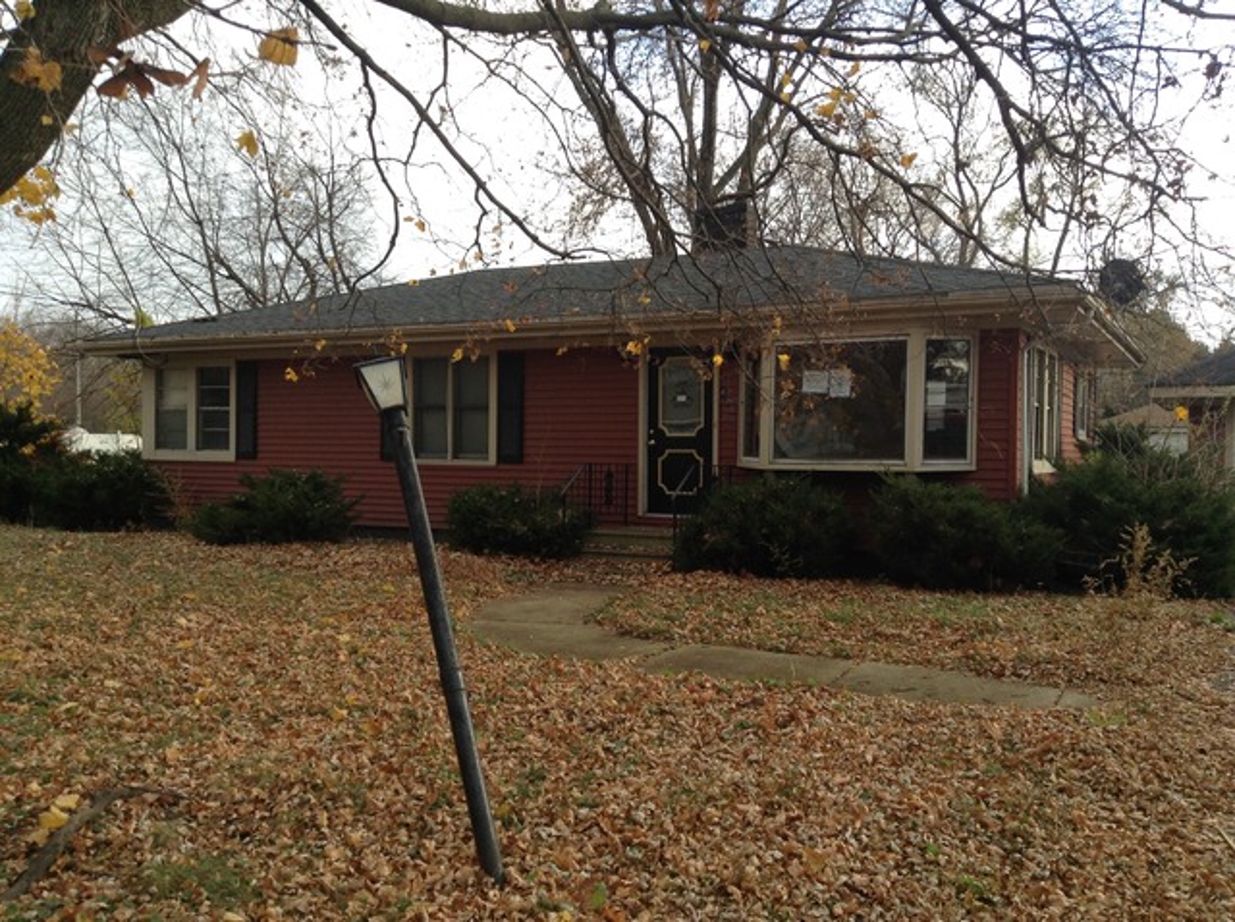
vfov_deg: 42.8
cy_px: 461
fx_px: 1176
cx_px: 618
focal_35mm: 33
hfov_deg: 55.4
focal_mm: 3.3
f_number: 2.4
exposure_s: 1/143
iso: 25
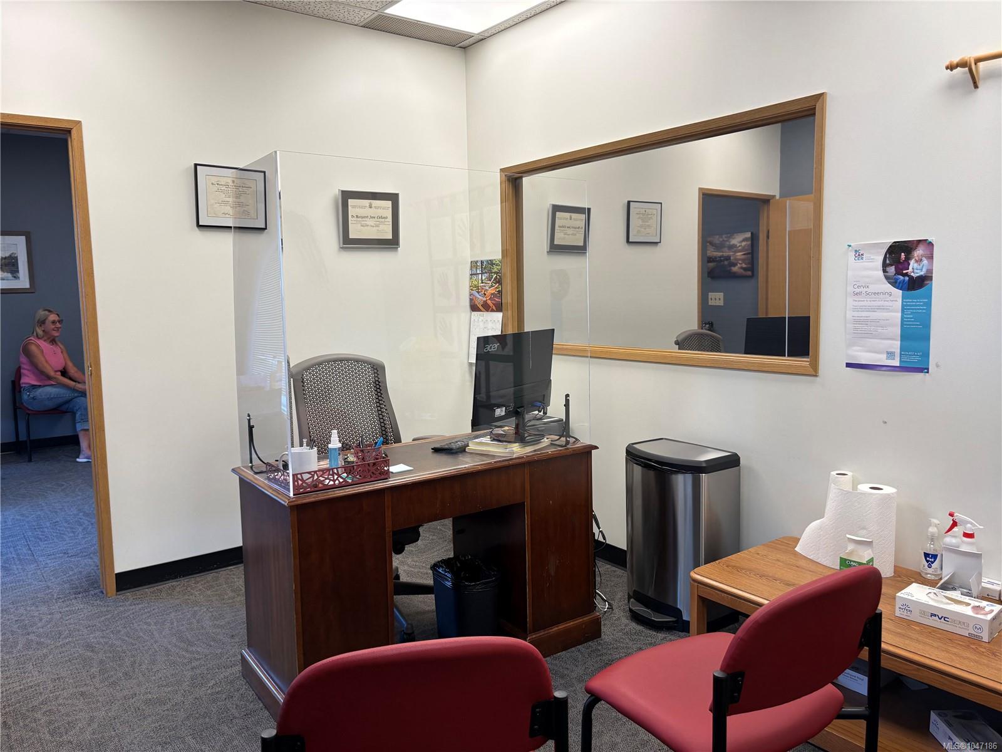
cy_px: 376
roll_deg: +1.4
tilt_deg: -5.1
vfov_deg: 53.1
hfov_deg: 67.3
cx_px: 501
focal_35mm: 26
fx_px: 753
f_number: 1.6
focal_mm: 5.96
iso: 64
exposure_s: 1/120
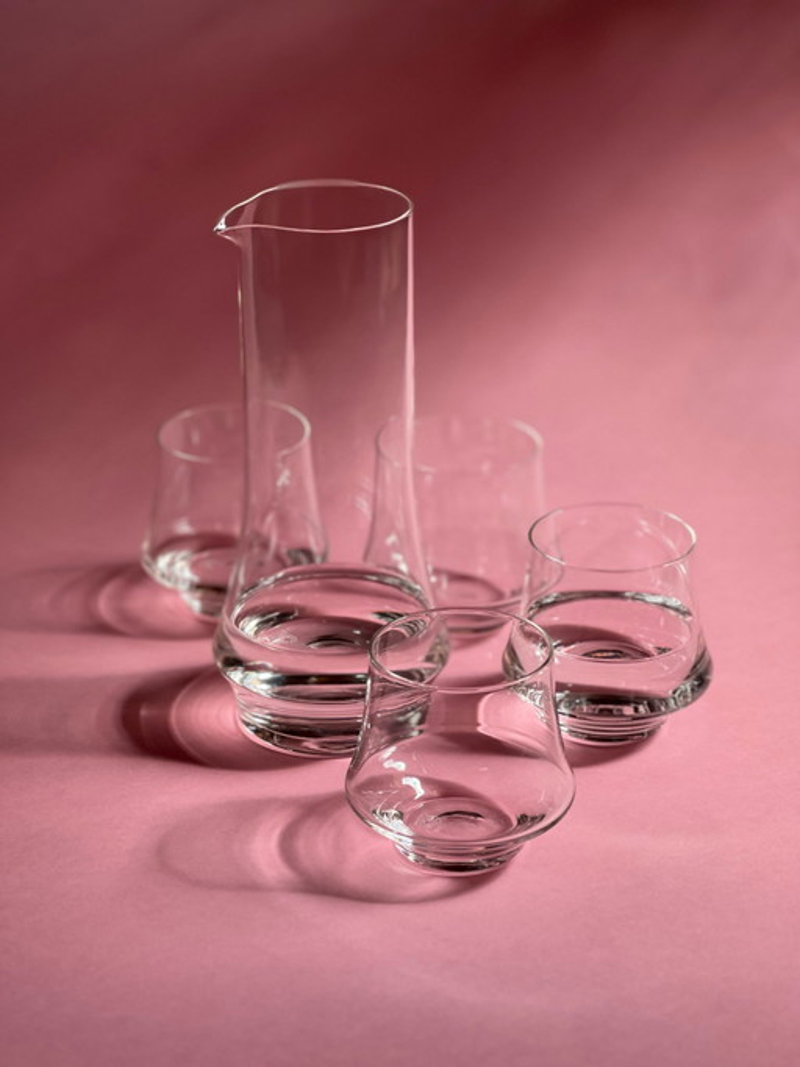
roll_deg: +1.0
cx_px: 400
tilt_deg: -23.6
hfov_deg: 19.1
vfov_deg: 25.3
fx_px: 2373
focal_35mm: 77
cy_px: 534
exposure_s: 1/121
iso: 64
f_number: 2.8
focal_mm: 9
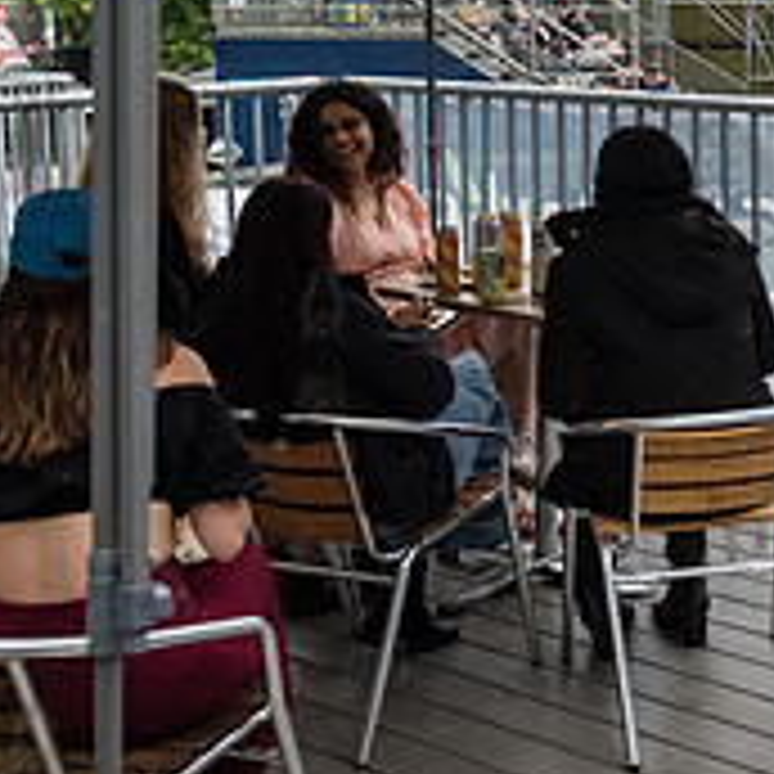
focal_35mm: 71
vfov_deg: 23.8
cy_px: 119
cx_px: 900
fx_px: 1796
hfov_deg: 22.6
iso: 2000
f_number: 4.5
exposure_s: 1/1600
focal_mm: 24
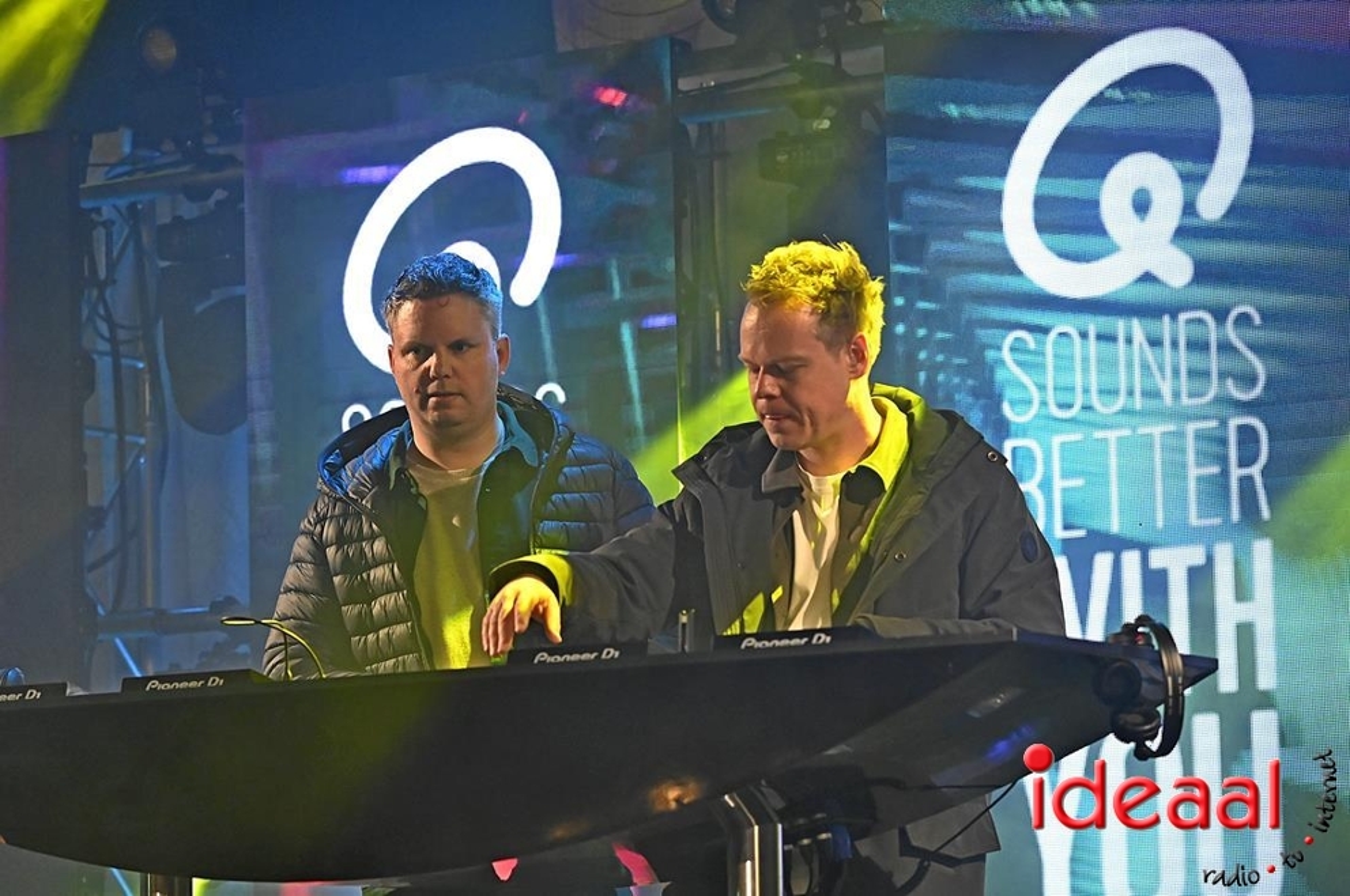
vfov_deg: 10.1
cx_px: 675
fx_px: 5057
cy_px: 448
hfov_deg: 15.2
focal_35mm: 135
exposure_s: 1/320
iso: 8000
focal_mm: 135
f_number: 4.8
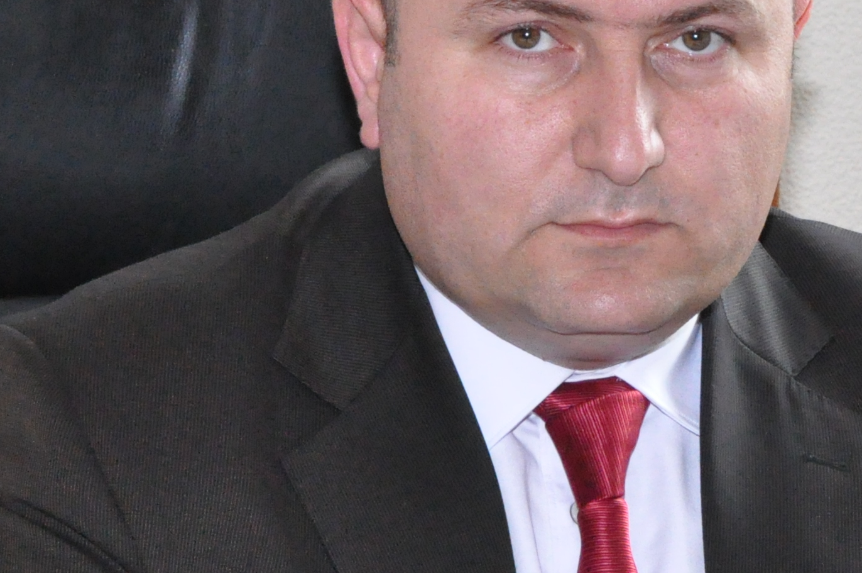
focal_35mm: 272
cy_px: 423
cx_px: 717
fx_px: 6504
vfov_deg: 5.0
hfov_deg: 7.6
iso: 3200
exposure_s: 1/125
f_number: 11
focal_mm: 58
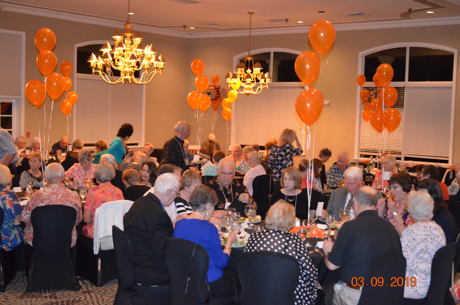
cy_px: 152
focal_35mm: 52
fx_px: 669
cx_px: 230
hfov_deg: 37.9
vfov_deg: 25.6
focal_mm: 35
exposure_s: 1/40
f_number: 5
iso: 3200
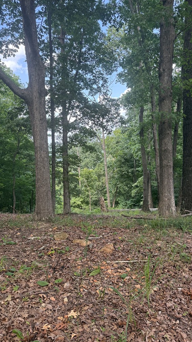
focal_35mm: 27
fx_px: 244
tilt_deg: -6.5
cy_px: 175
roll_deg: +1.1
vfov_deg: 69.8
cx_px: 87
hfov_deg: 42.8
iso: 100
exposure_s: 1/295
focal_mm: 6.76
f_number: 1.78
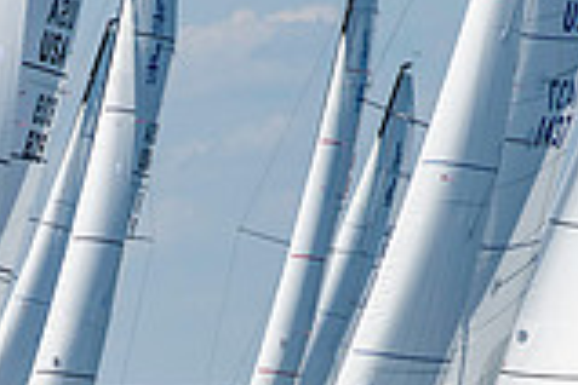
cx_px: 25
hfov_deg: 2.8
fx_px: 11720
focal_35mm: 730
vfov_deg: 1.9
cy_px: 479
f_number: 5
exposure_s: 1/2500
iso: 320
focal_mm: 200
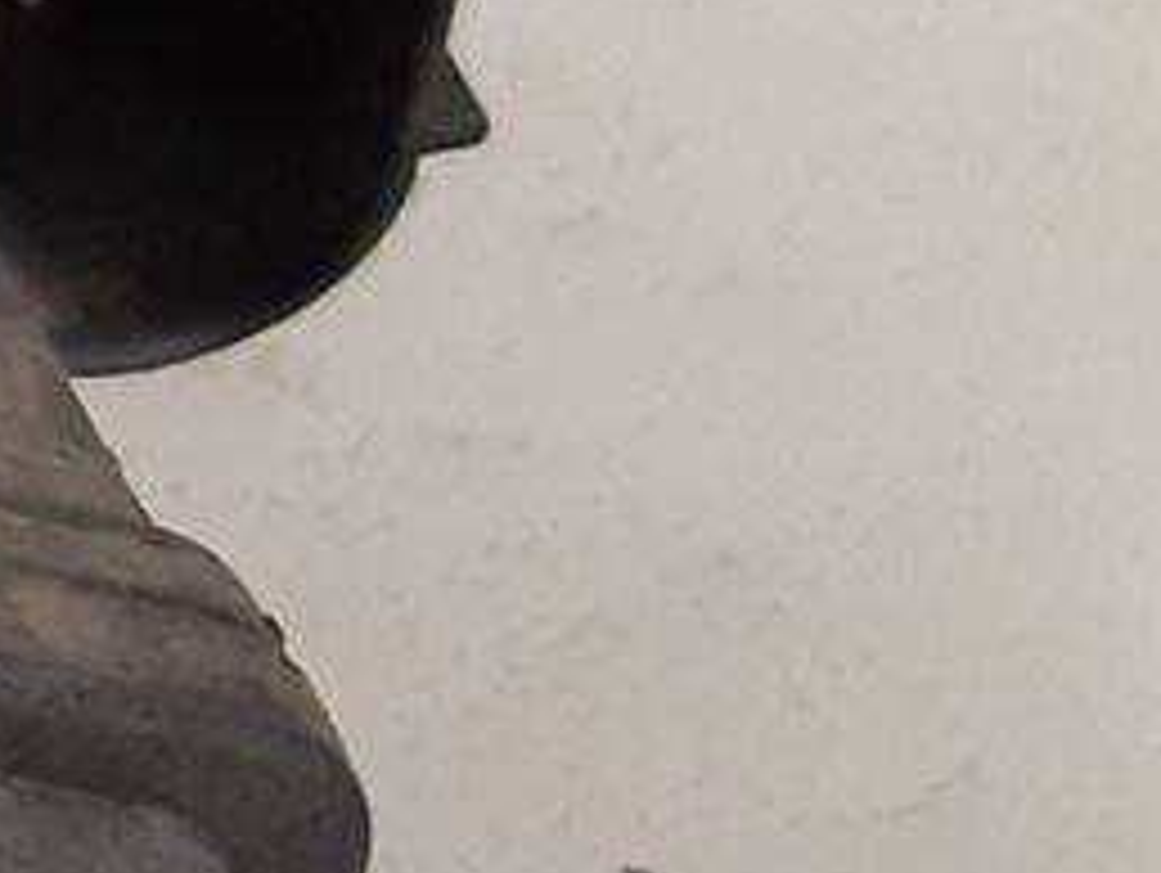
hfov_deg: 7.8
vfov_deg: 7.2
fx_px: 6916
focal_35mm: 206
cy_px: -171
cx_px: -2790
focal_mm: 3.93
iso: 250
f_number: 1.7
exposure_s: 1/50
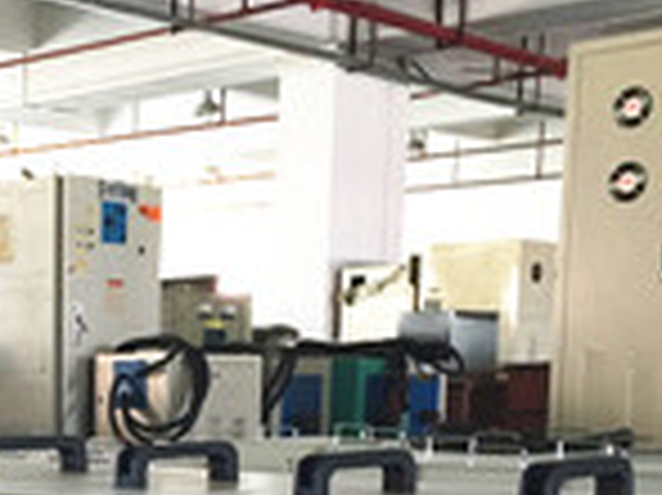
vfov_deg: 17.8
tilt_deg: -8.4
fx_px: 1510
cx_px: -14
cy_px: 580
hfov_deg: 23.6
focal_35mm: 79
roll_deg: -0.8
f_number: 2.2
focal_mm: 4.15
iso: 125
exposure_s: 1/30
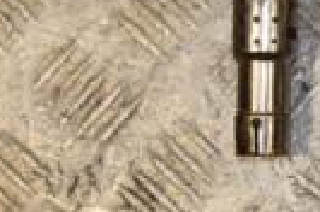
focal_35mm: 163
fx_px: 1445
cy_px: -53
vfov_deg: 8.3
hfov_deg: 11.7
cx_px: 570
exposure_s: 1/200
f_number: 8
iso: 800
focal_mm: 24
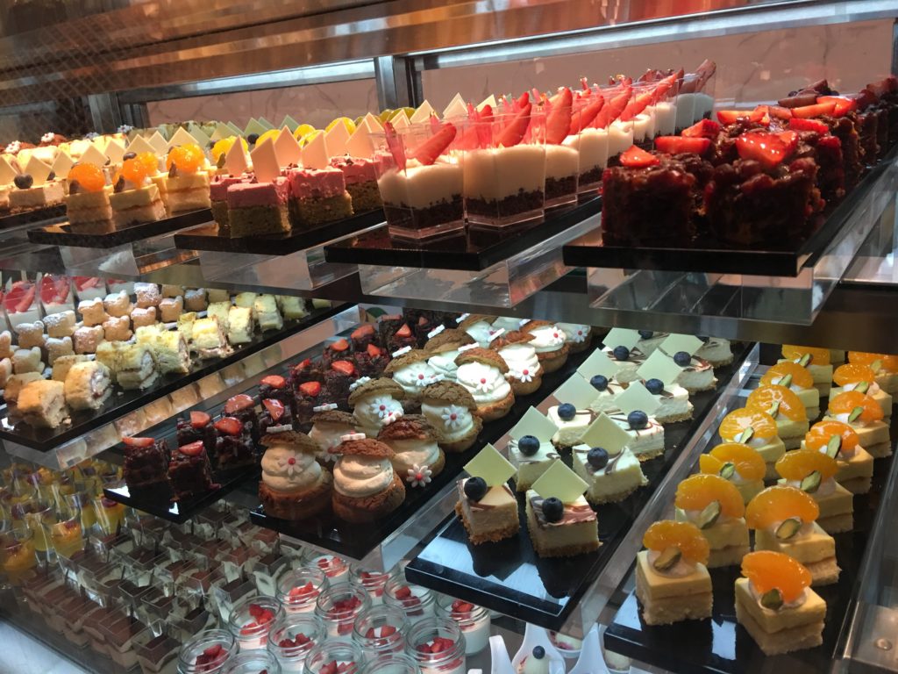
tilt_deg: -17.2
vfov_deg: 48.2
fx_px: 752
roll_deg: +4.6
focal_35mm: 29
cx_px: 449
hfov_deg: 61.7
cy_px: 337
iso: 64
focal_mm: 4.15
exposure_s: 1/33
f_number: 2.2
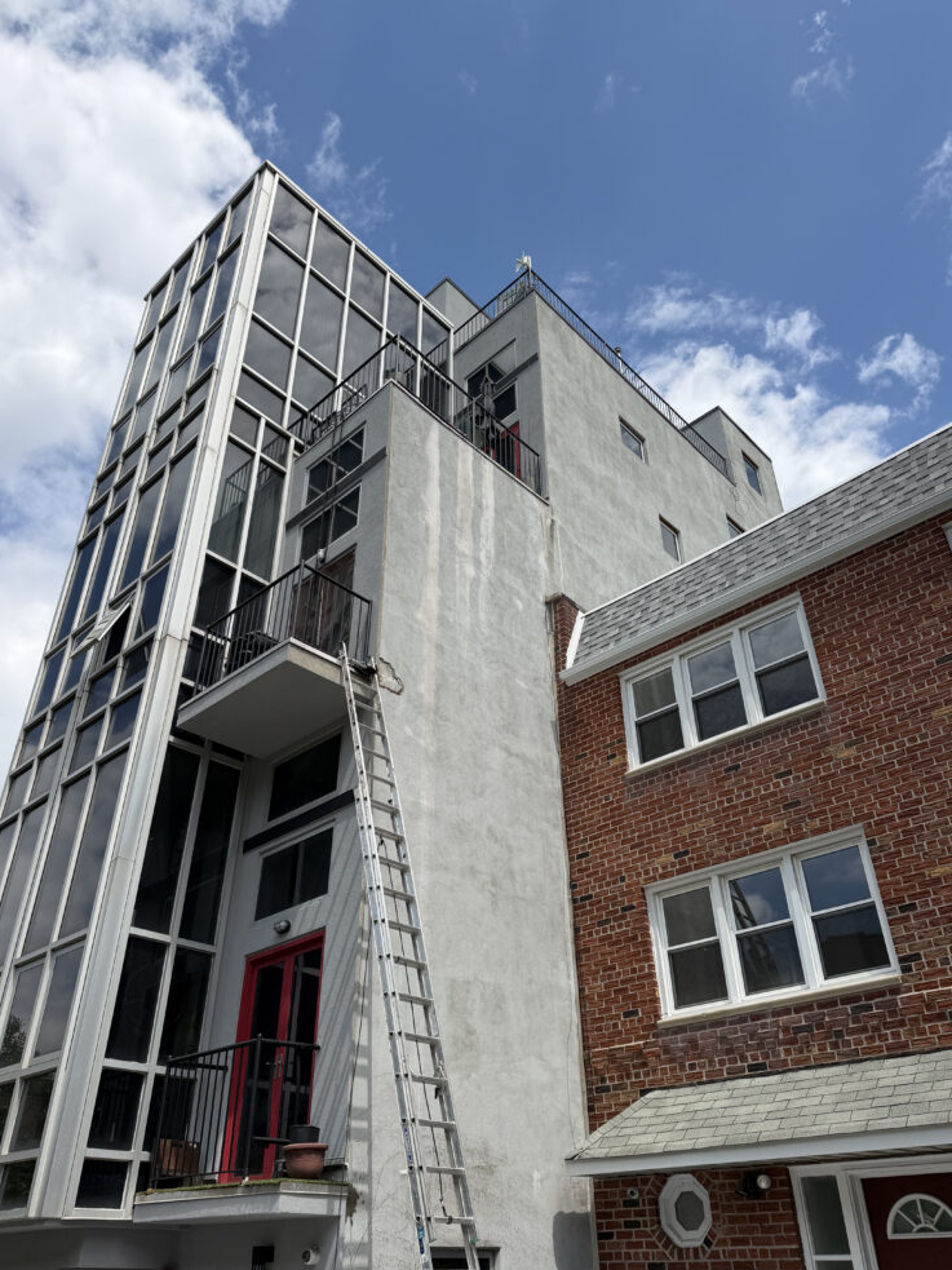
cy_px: 651
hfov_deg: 54.9
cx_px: 477
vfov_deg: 69.4
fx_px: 917
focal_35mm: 25
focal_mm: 6.76
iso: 80
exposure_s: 1/6173
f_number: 1.78
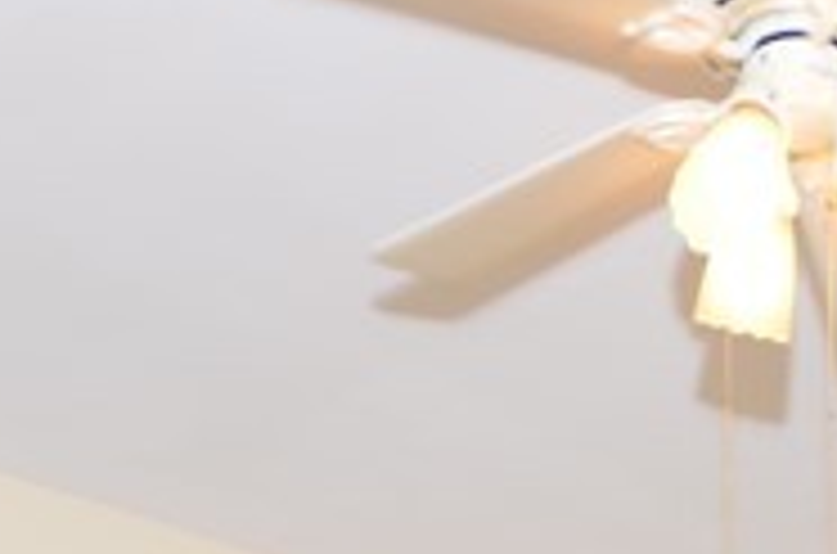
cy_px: 1570
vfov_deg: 11.1
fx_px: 2041
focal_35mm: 88
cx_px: 722
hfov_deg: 22.7
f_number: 5
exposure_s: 1/60
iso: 200
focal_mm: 10
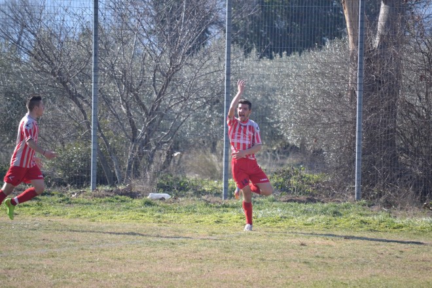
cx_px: 216
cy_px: 144
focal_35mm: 300
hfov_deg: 6.9
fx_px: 3600
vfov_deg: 4.6
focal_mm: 200
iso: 400
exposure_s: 1/640
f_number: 5.6
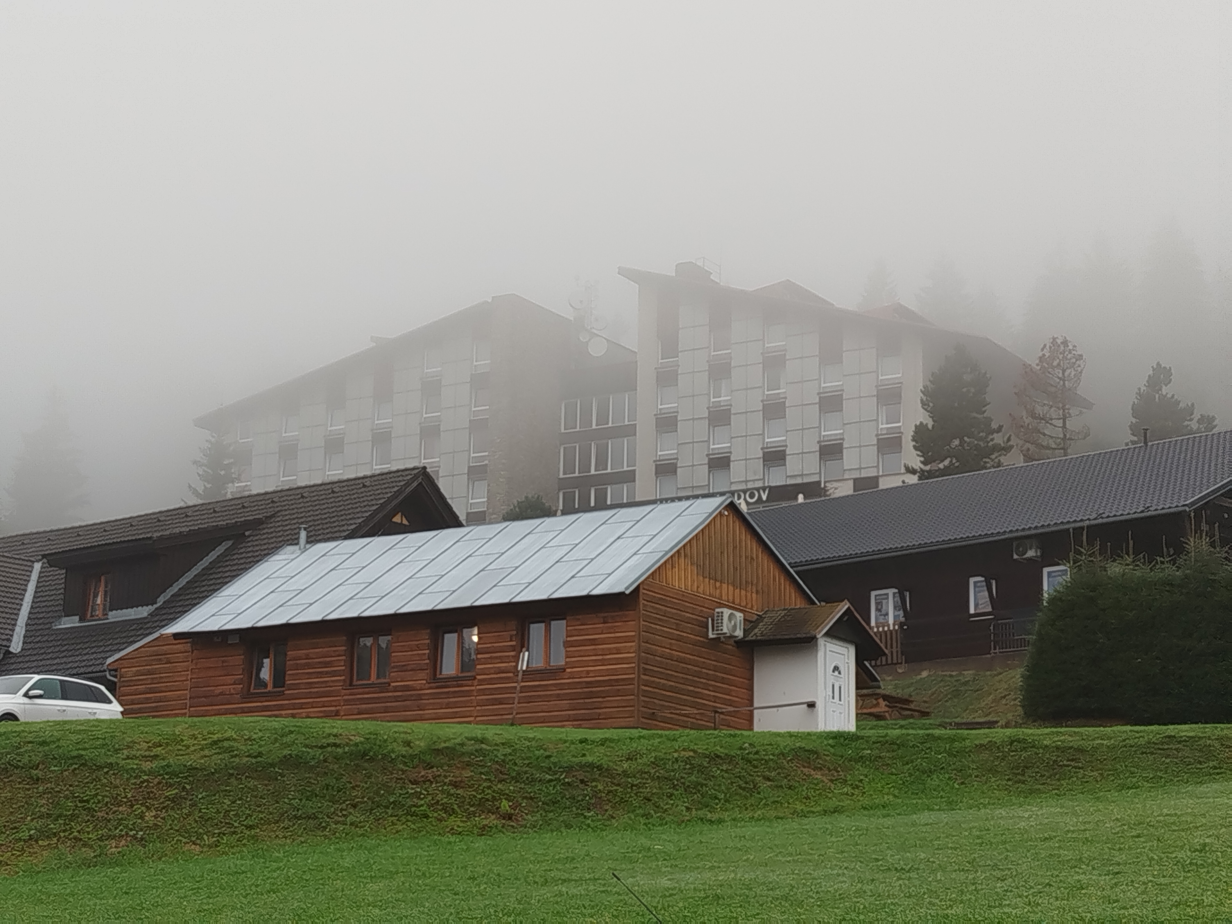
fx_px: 2456
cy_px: 462
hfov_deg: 28.2
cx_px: 616
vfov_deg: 21.3
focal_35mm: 69
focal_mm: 5.31
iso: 50
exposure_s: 1/116
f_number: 1.7
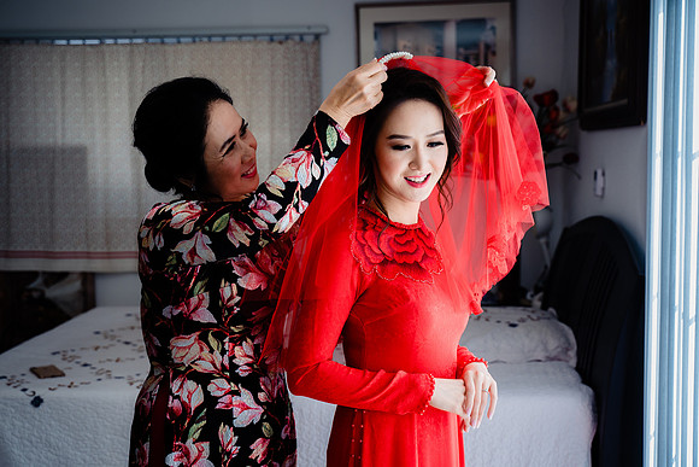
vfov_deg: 29.3
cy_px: 234
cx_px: 350
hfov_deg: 42.7
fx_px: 893
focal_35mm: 46
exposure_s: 1/200
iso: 250
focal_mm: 46
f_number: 3.5
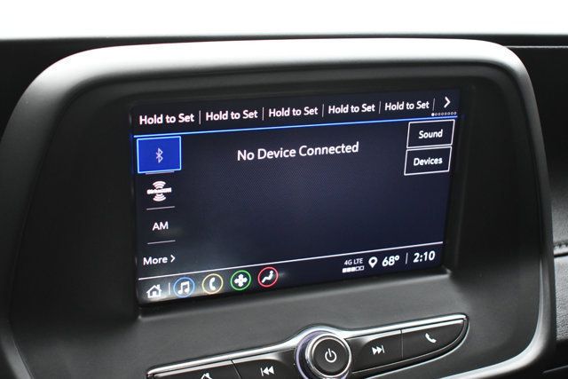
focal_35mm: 48
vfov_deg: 28.1
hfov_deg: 41.1
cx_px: 284
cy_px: 190
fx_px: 757
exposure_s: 1/125
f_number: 4.5
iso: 1800
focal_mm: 32
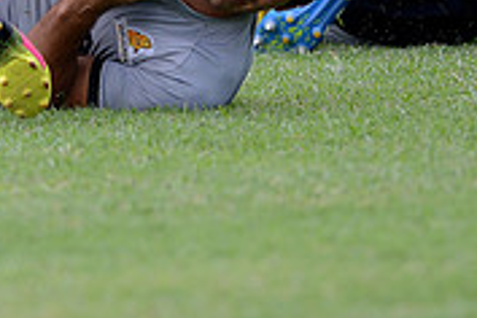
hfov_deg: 2.1
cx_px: 73
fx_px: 13050
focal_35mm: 985
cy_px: -168
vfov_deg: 1.4
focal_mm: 300
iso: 200
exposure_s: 1/800
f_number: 2.8
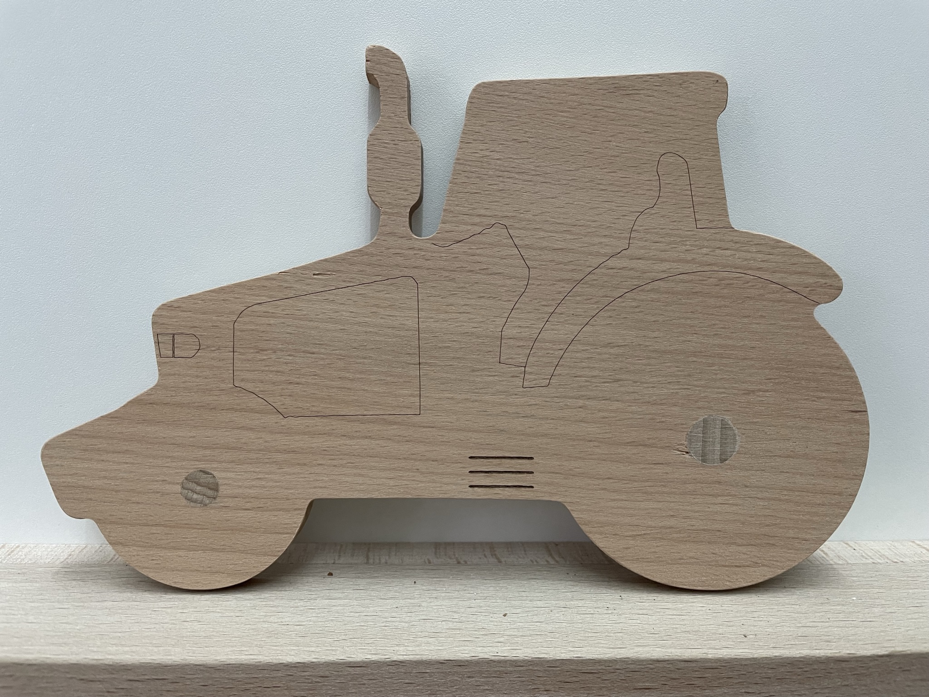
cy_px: 348
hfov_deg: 67.3
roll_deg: +0.0
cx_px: 464
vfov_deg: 53.1
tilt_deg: -11.7
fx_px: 698
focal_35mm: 26
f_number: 1.6
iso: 125
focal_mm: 4.2
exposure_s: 1/50
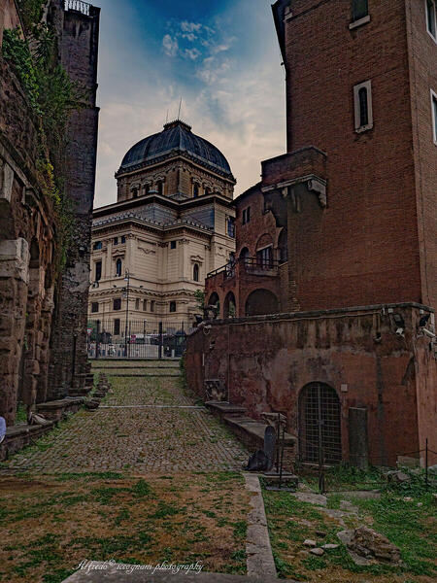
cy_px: 292
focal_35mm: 31
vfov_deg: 58.4
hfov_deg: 45.4
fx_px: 522
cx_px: 218
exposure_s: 1/8000
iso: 400
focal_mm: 15
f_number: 2.8
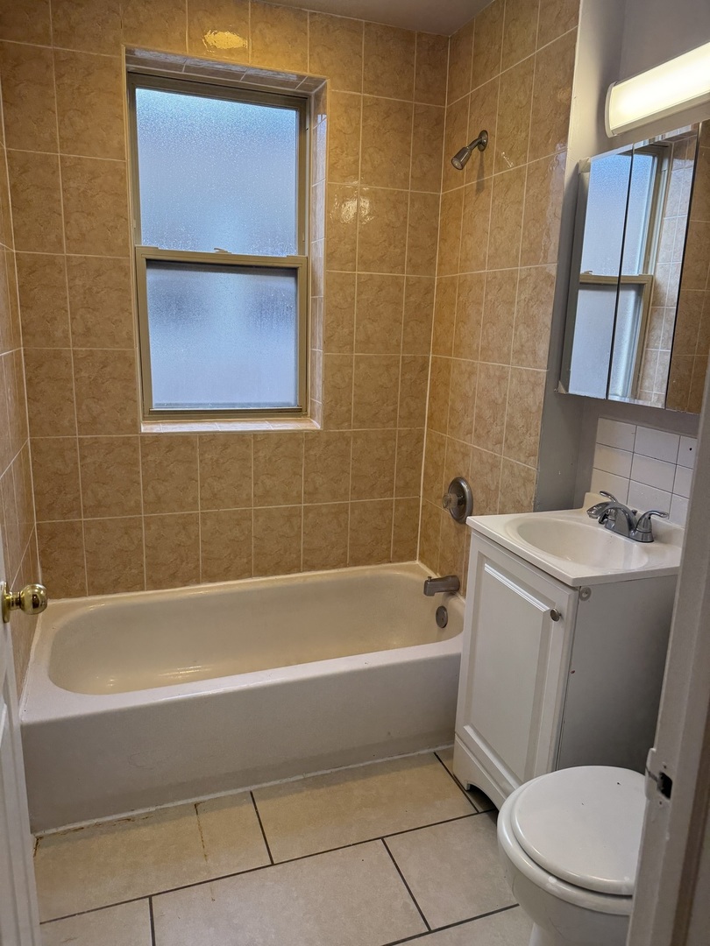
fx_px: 656
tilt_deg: -13.6
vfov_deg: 71.6
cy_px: 473
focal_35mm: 24
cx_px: 355
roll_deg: -0.7
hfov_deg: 56.8
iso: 100
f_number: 1.78
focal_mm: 6.76
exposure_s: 1/270
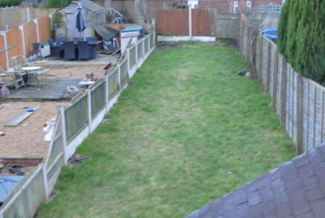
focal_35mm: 49
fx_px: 443
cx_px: 200
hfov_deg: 40.0
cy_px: 104
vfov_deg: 27.6
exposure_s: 1/13
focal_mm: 22
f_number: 4
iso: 200
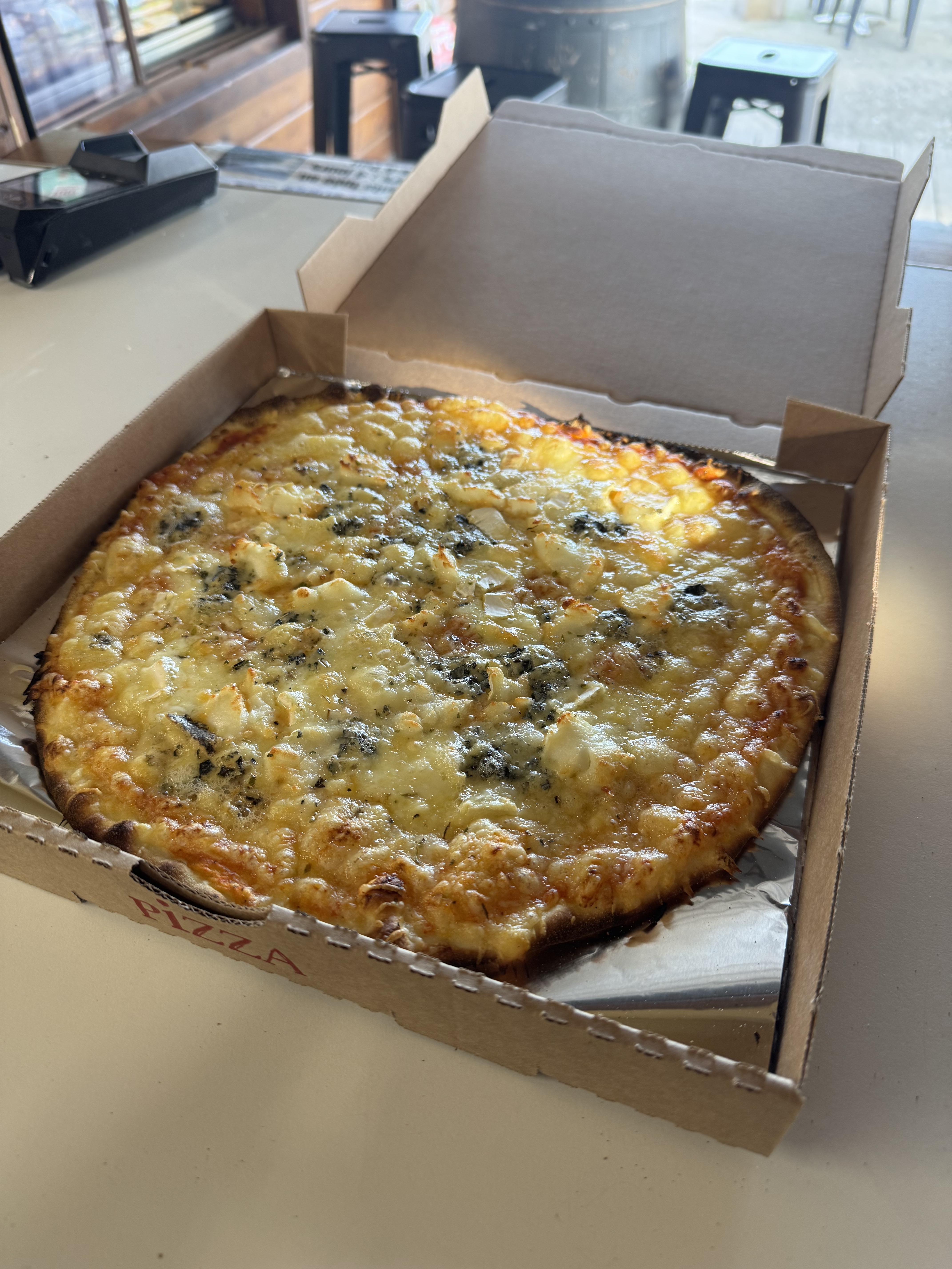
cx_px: 476
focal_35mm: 24
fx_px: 880
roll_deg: +0.2
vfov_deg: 71.6
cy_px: 634
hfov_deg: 56.8
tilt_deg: -44.1
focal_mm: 6.76
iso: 125
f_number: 1.78
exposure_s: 1/100
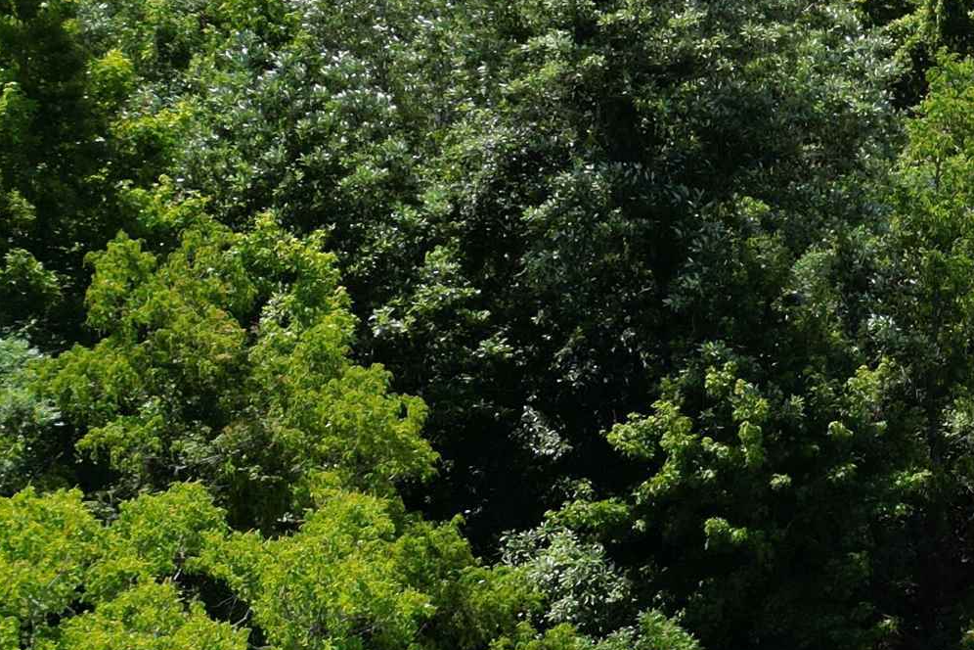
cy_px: 379
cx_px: 1437
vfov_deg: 17.7
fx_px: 2083
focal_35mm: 77
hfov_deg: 22.1
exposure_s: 1/2500
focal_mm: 6.72
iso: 110
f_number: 1.7
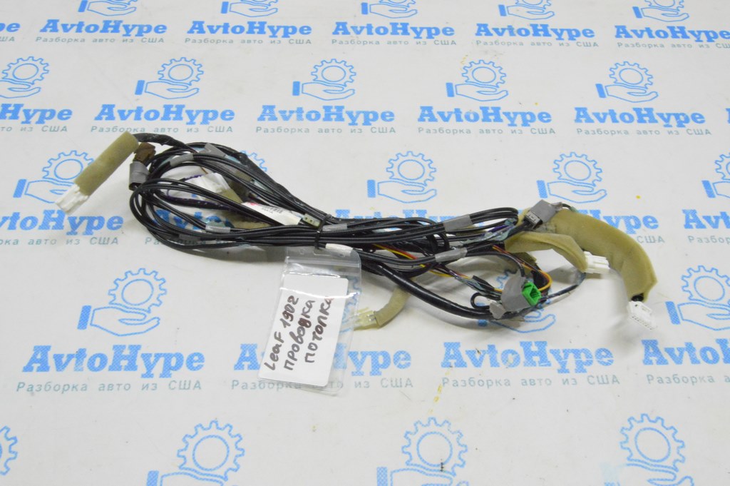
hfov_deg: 57.3
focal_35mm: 33
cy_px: 243
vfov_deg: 39.9
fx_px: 669
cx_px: 365
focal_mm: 22
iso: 6400
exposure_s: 1/20
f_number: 20
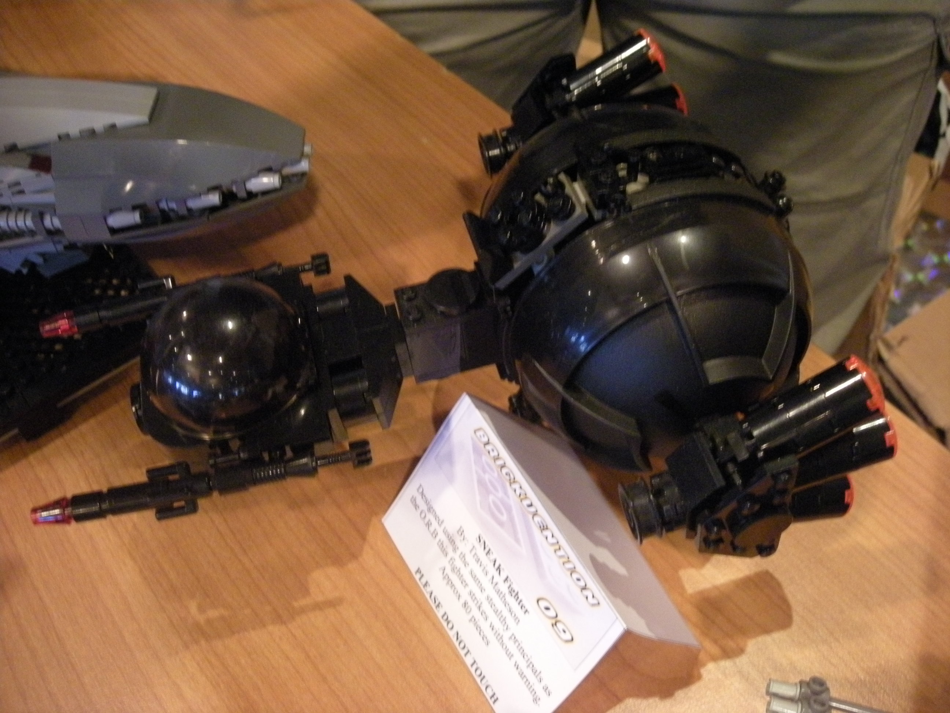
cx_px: 475
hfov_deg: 52.6
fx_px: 961
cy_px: 356
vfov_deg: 40.7
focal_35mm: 35
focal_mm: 5.7
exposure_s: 1/7.2
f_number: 2.8
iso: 400
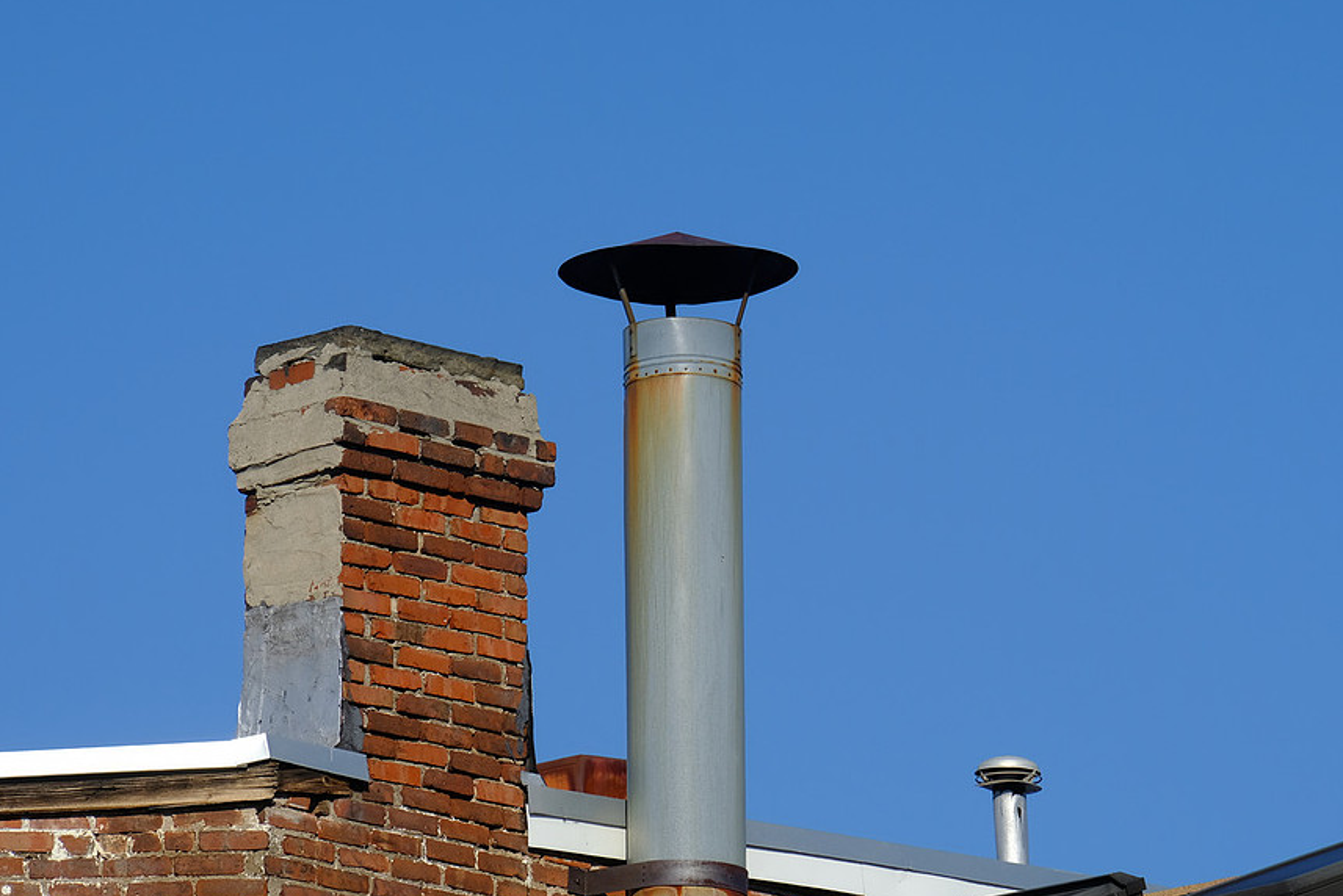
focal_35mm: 385
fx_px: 14367
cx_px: 785
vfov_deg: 3.6
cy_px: 539
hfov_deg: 5.4
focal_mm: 200
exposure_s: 1/350
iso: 200
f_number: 11
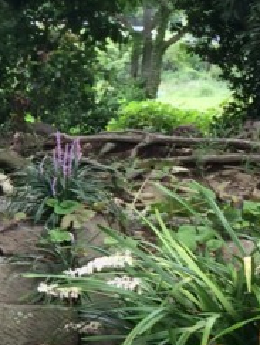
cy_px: 304
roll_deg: +3.9
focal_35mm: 122
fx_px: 1219
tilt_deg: -10.4
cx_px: -207
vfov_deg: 15.9
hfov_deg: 11.3
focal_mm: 4.15
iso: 64
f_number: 2.2
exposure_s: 1/120
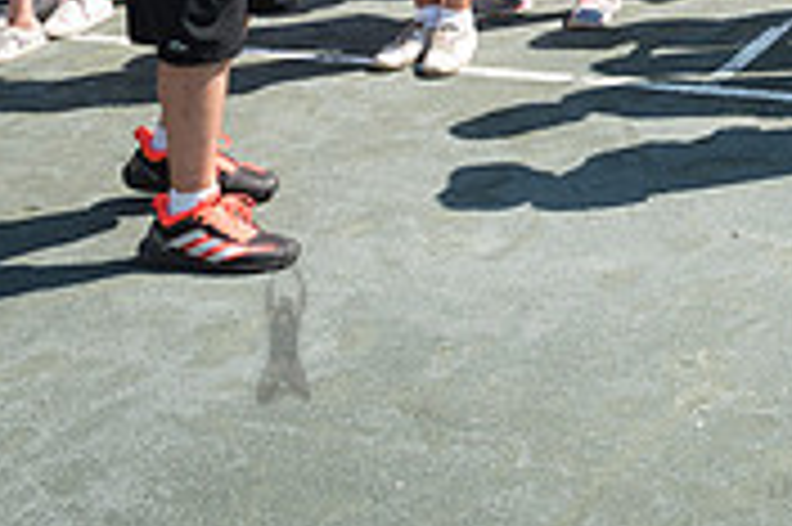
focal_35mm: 86
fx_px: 1890
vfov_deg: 14.5
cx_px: 1152
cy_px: -330
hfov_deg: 20.6
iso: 125
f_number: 5.6
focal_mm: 24
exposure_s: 1/400
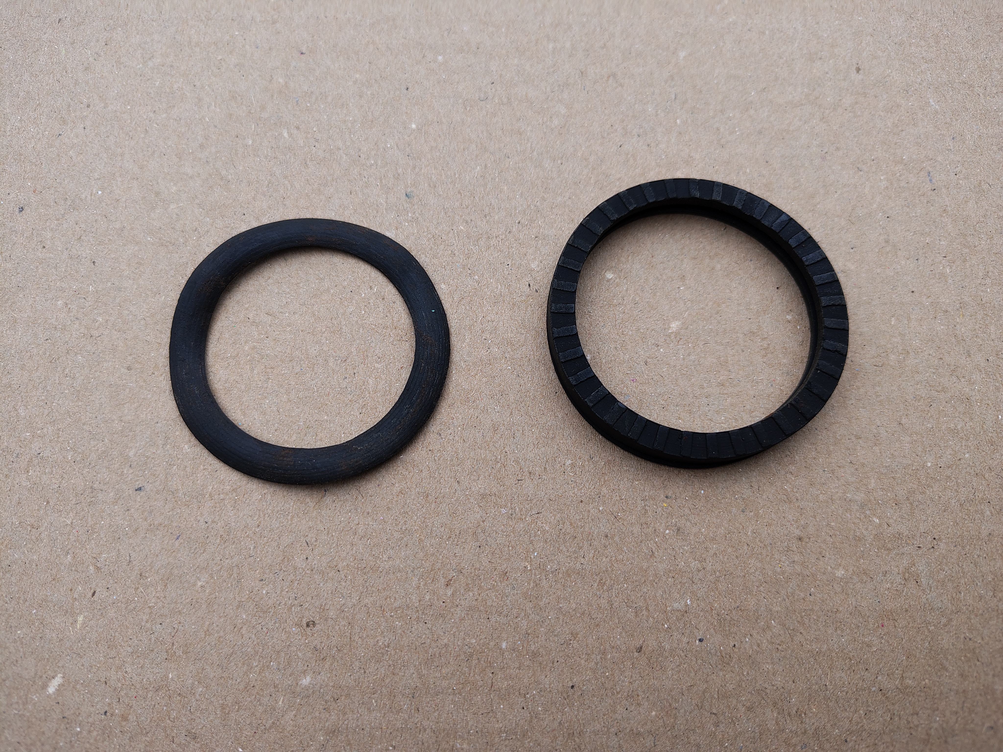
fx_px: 695
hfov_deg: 71.6
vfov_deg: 56.8
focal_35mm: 24
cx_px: 502
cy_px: 376
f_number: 1.8
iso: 100
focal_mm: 5.56
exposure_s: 1/473
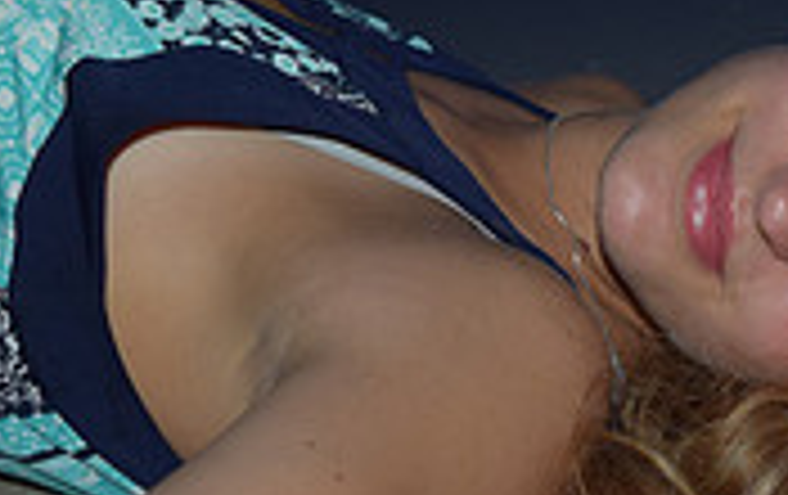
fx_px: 1957
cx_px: 612
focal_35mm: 91
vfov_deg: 14.4
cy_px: 349
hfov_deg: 22.5
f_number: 3.5
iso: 500
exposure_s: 1/50
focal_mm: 18
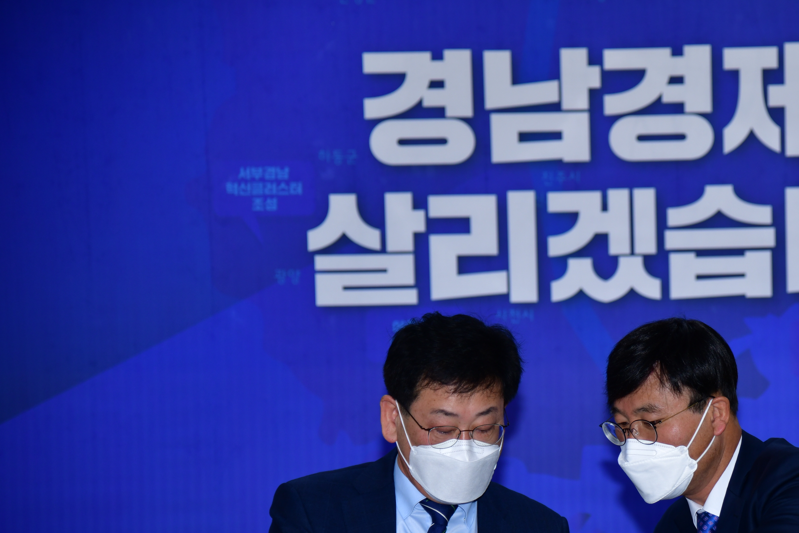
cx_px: 608
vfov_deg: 9.0
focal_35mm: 153
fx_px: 3396
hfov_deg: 13.4
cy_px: 408
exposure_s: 1/250
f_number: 4
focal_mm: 98
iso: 400
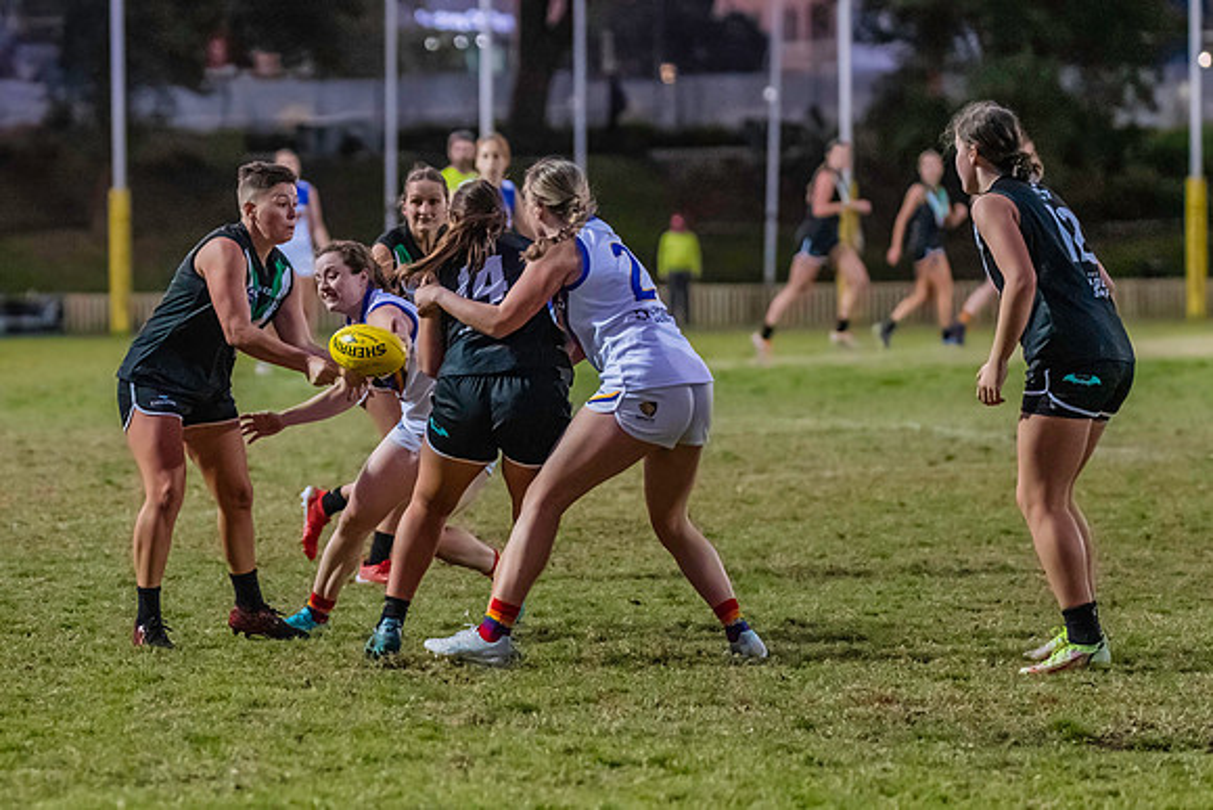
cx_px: 286
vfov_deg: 5.9
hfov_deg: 8.8
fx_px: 7871
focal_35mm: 234
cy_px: 382
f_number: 2.8
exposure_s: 1/1250
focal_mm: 145
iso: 10000
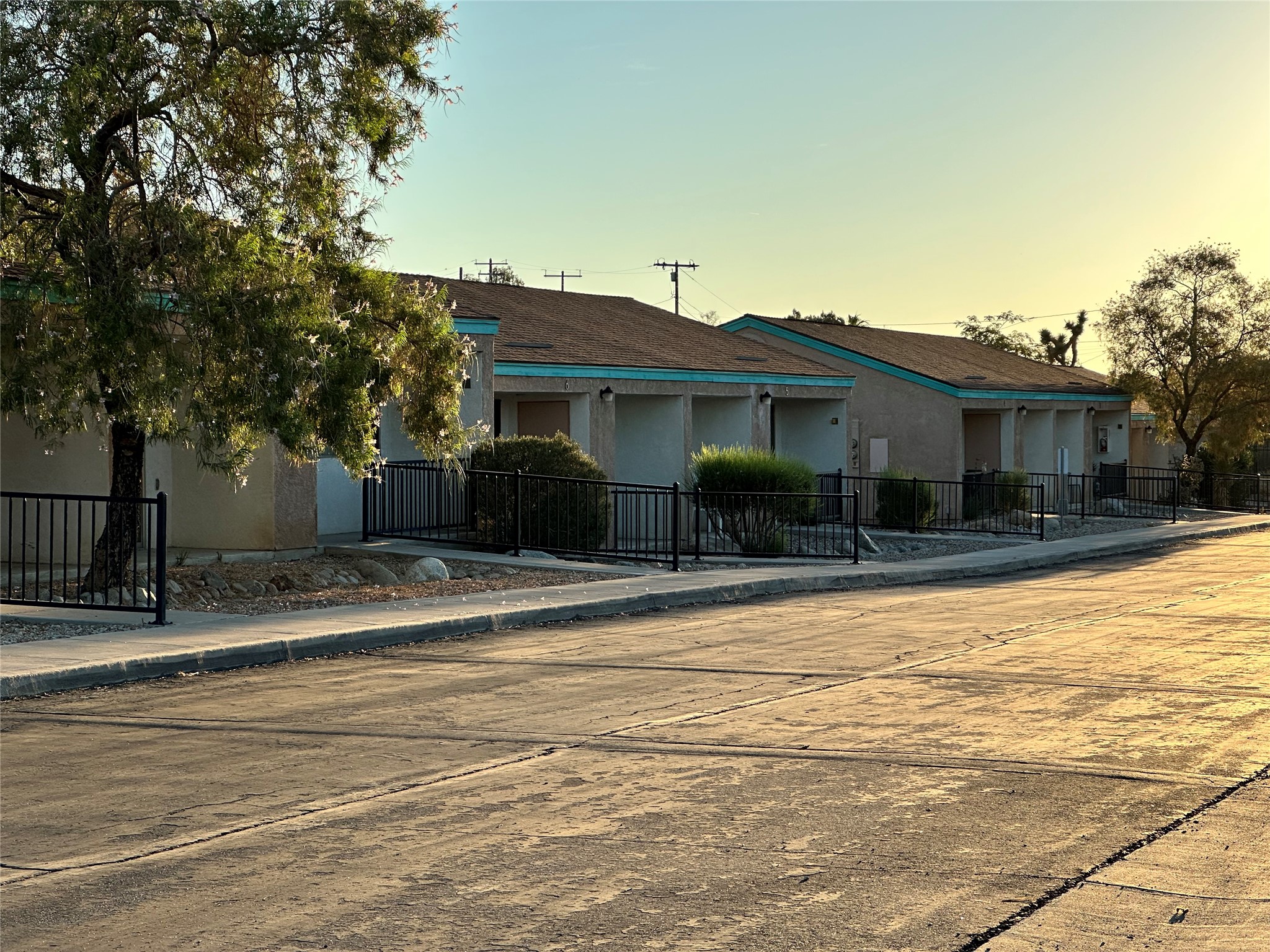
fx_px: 2825
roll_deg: -0.1
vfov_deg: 19.1
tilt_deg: -0.2
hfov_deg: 25.3
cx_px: 635
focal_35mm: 77
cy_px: 476
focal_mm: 9
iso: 32
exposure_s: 1/641
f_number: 2.8
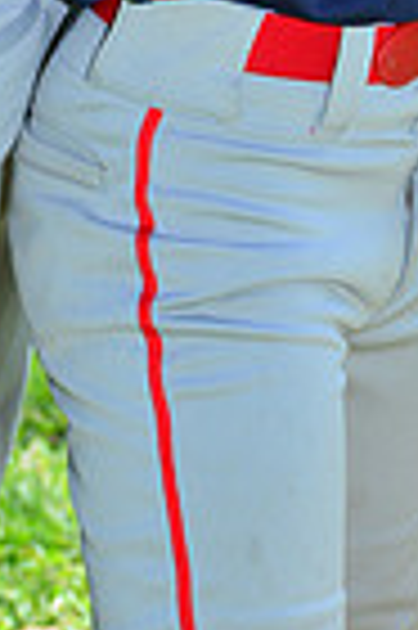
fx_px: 7961
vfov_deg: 4.5
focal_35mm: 456
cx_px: -29
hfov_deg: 3.0
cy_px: -634
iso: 200
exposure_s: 1/200
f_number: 8
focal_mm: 110
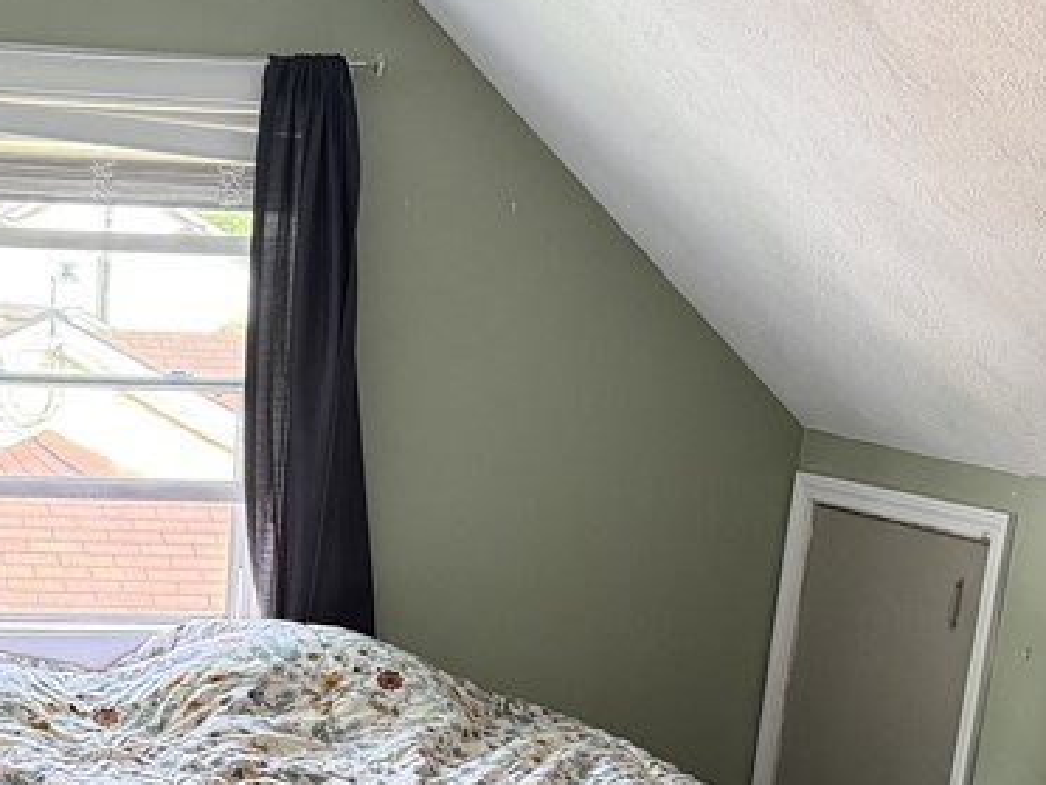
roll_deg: -2.5
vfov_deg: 21.1
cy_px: 881
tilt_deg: -14.8
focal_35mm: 66
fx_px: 1994
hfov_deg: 27.9
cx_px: 45
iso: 250
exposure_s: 1/60
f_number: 1.78
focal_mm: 6.76
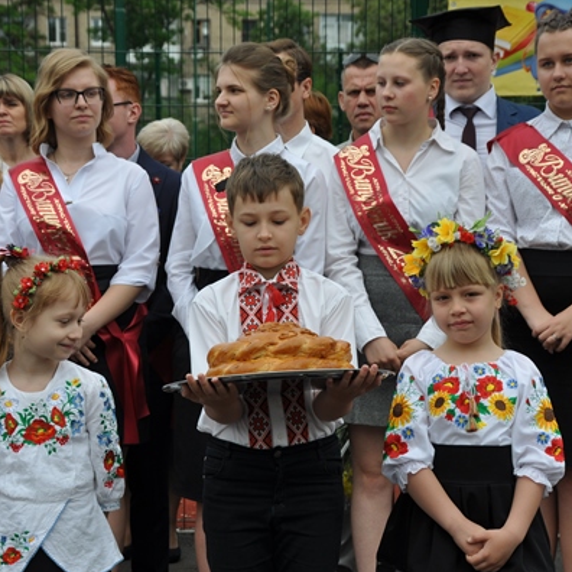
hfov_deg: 15.6
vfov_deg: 15.6
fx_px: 2094
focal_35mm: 112
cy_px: 287
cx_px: 315
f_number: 8
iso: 200
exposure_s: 1/250
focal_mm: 58
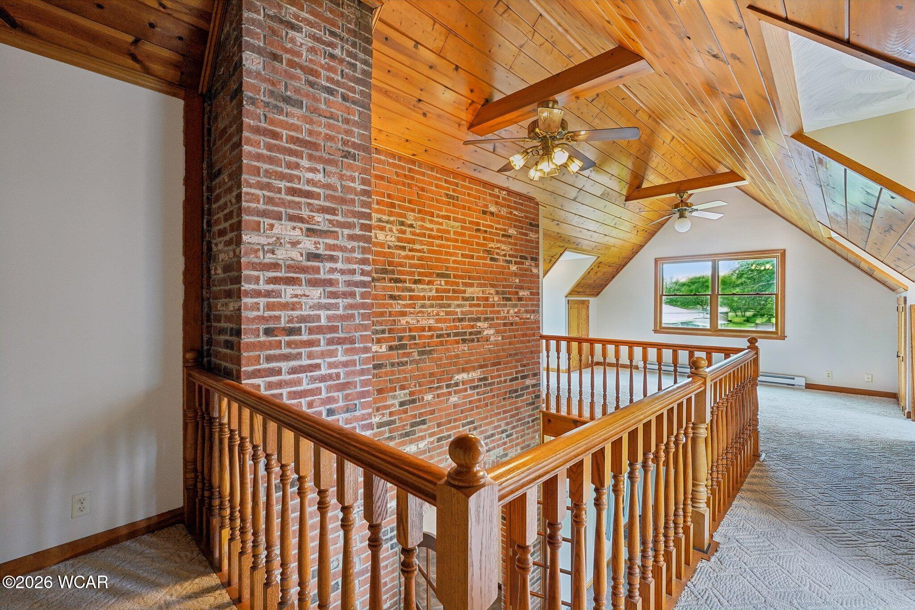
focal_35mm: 16
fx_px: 419
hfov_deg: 95.0
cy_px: 305
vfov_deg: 72.0
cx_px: 458
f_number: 8
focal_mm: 16.5
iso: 400
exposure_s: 1/13
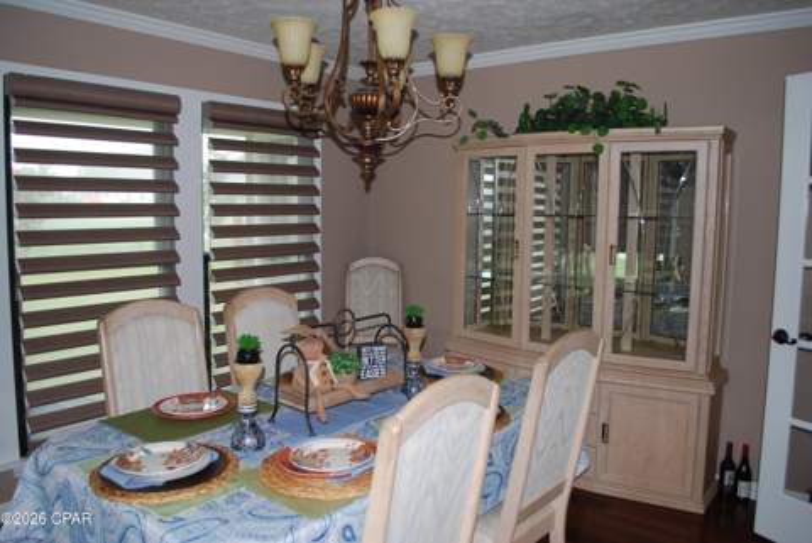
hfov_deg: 67.3
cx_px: 406
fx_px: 610
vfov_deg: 48.0
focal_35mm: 27
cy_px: 272
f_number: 3.5
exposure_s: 1/60
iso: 200
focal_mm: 18
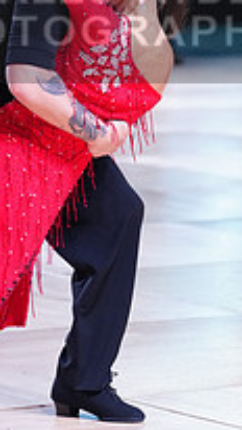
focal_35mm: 316
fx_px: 3602
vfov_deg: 6.8
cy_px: 15
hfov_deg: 3.8
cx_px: 32
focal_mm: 107
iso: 1600
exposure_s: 1/500
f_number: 2.8
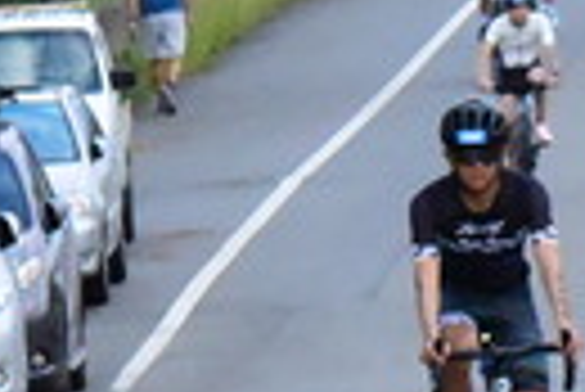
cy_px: 151
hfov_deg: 2.4
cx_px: 1053
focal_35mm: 871
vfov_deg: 1.6
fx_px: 14169
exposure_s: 1/4000
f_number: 10
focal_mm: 145
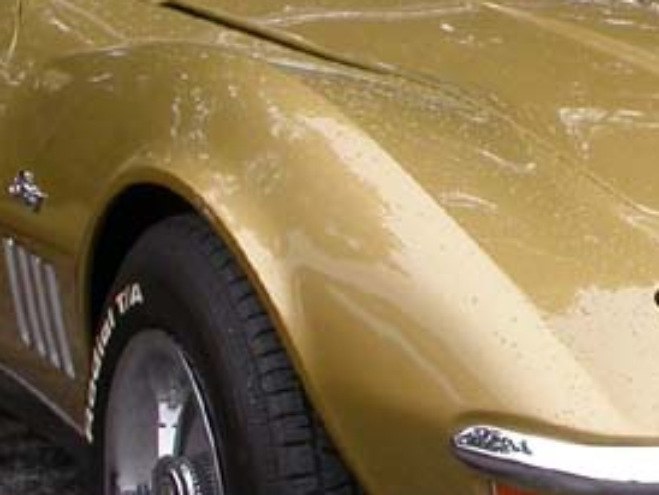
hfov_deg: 13.7
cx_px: 633
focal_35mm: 142
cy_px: 216
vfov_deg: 10.5
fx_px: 2706
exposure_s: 1/136
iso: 100
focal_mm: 7.85
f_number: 5.3
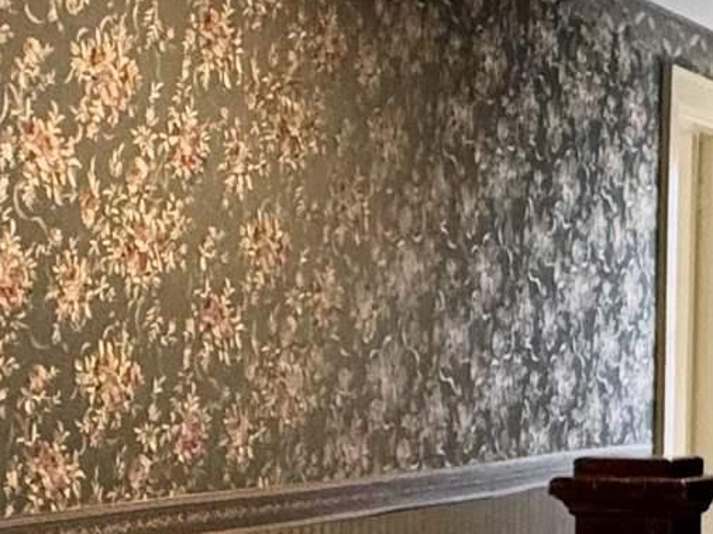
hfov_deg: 22.7
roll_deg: +0.9
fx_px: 1750
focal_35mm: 85
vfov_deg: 16.8
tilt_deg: -6.5
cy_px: 579
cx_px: 147
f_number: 2.2
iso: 250
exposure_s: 1/60
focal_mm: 2.22
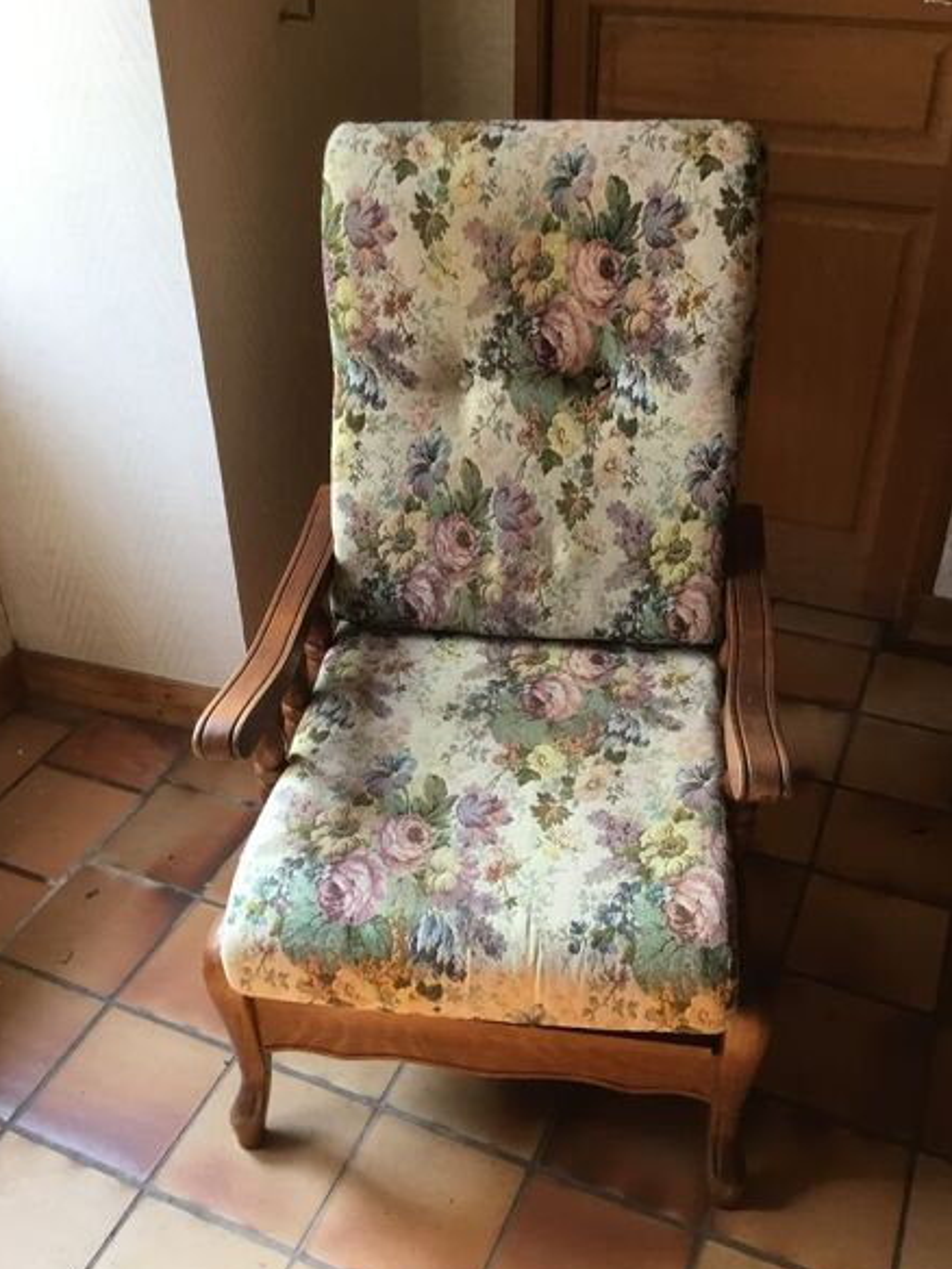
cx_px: 467
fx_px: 1247
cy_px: 639
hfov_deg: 41.8
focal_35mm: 34
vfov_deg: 54.0
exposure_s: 1/33
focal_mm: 3.3
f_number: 2.4
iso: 32
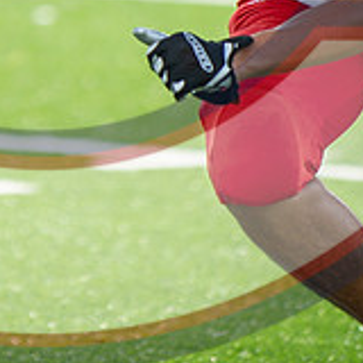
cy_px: -212
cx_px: -113
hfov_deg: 2.0
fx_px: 10452
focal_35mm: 881
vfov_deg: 2.0
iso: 200
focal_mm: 200
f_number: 2.8
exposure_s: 1/1000
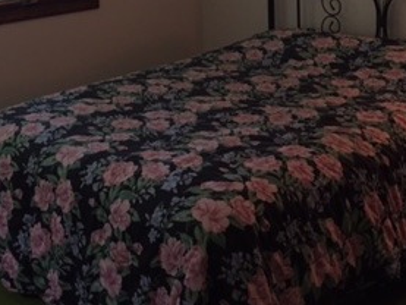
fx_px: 786
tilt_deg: -8.9
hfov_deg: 28.9
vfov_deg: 21.1
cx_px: 182
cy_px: -12
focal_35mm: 67
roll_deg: +1.8
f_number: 2.2
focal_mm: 4.15
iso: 100
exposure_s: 1/30
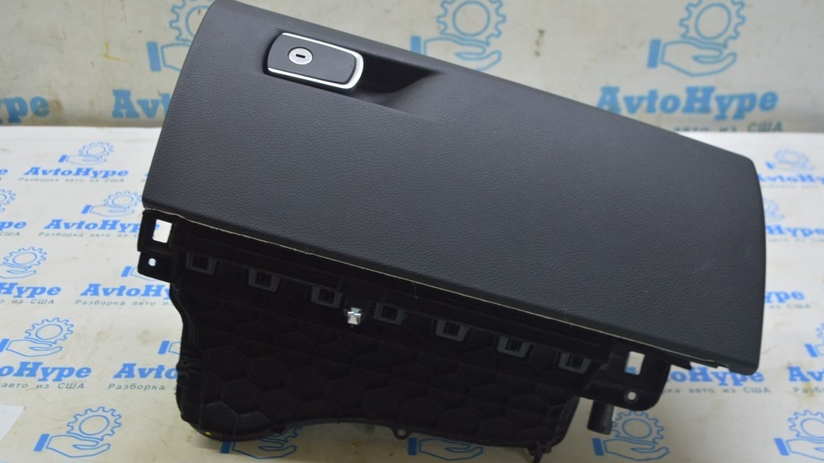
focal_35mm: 43
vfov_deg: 28.0
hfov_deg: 47.8
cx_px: 412
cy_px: 238
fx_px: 929
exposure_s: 1/20
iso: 400
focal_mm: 27
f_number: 5.6
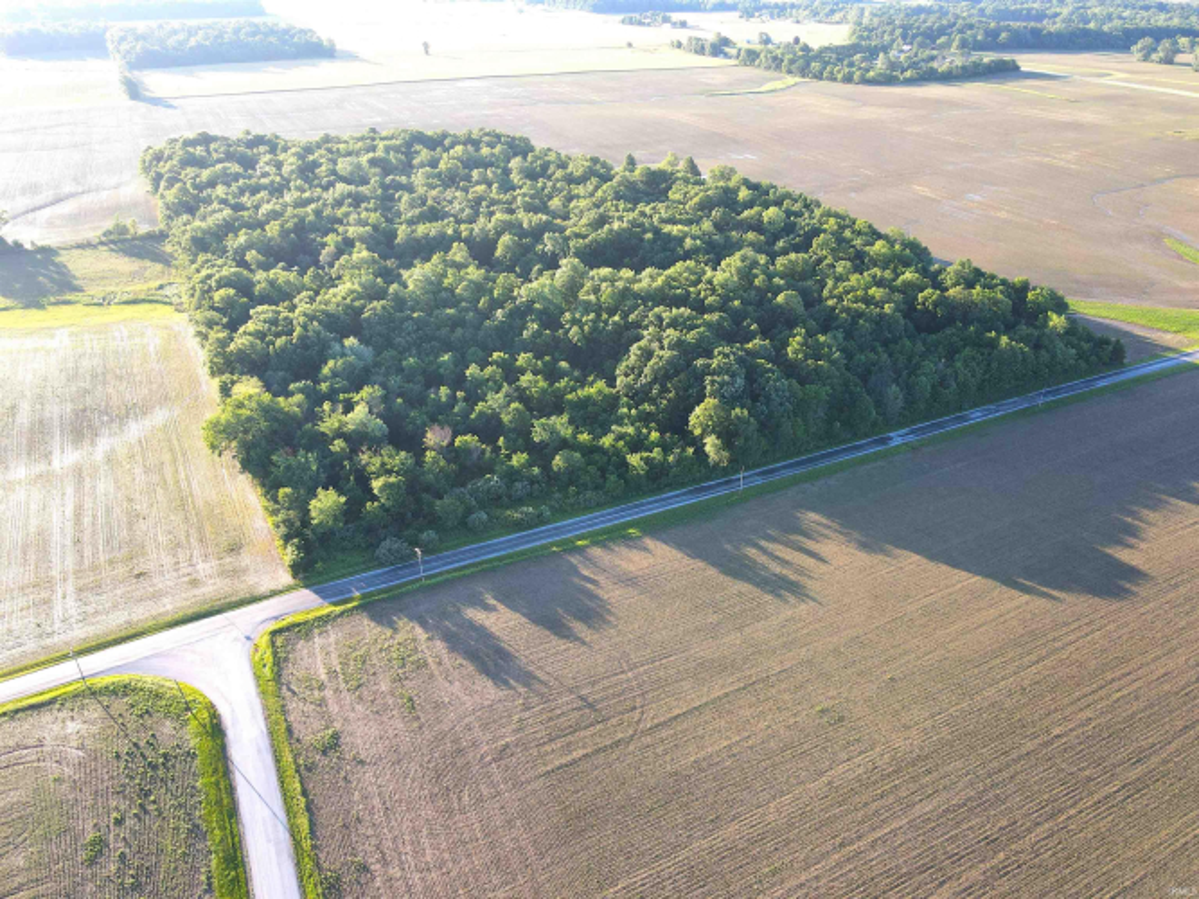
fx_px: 831
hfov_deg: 71.6
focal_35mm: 24
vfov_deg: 56.8
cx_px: 600
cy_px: 450
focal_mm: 4.5
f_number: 2.8
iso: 100
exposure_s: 1/90
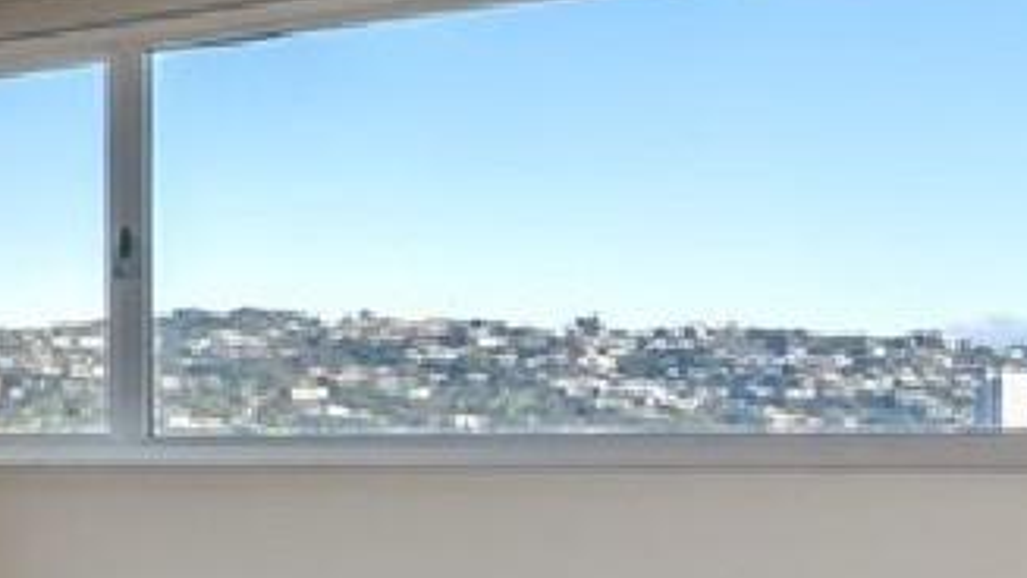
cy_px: 471
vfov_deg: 16.6
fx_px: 1961
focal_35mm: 72
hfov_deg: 19.0
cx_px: -996
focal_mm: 10
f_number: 10
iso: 100
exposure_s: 1/30
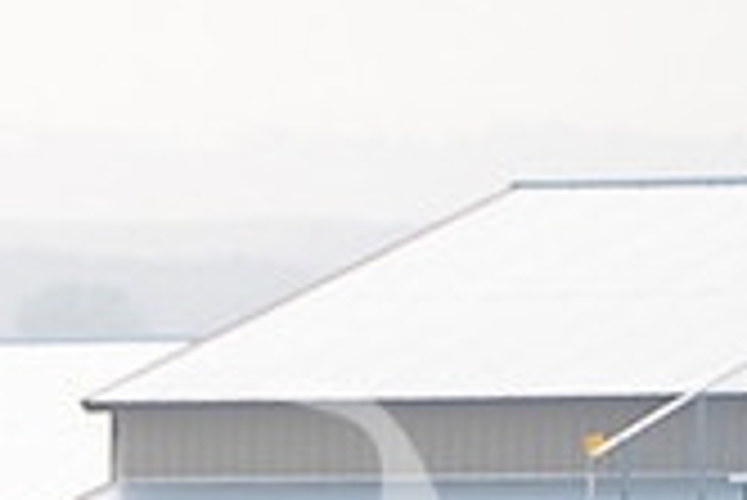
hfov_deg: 2.8
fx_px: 15181
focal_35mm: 731
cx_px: -328
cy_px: 741
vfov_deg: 1.9
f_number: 5.6
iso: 500
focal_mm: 209
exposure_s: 1/1000
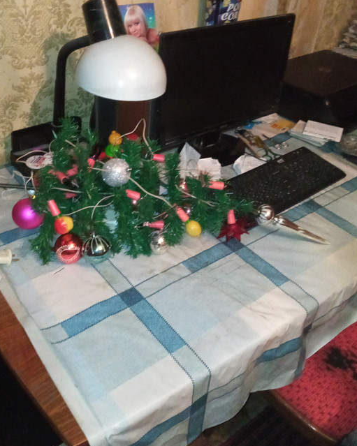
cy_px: 194
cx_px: 149
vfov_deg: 54.1
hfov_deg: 44.4
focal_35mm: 33
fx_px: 436
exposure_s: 1/14.3
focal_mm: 3.79
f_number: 2.2
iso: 2359
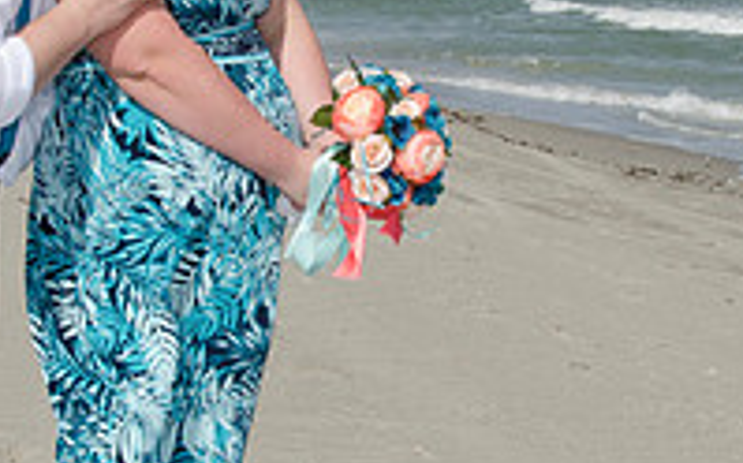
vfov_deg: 12.9
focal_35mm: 101
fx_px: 2043
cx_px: 339
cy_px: 186
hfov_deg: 20.6
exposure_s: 1/250
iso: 100
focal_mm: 22
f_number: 11
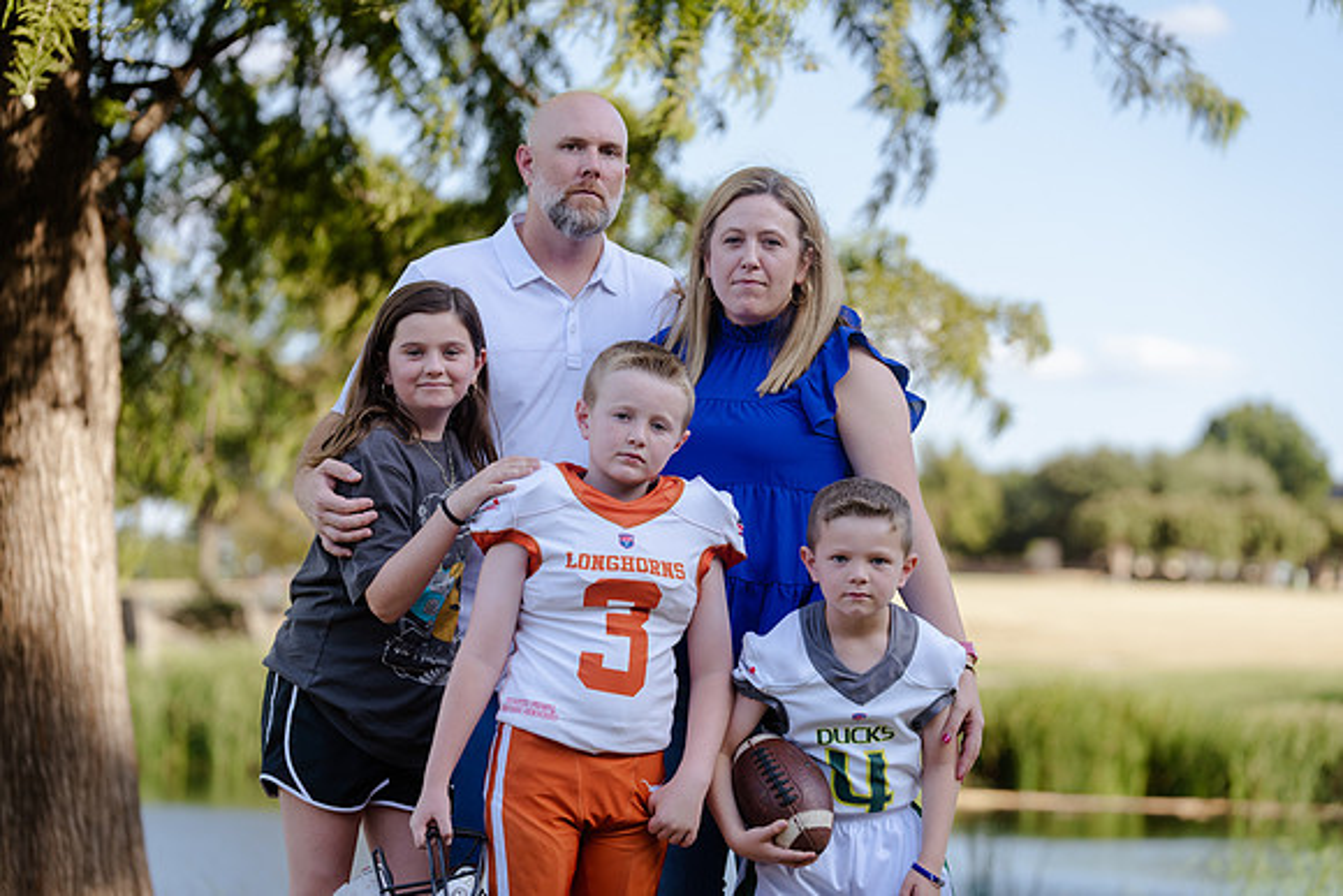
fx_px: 4104
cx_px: 672
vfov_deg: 12.5
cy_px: 448
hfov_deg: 18.6
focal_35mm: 110
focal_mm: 110
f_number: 3.5
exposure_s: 1/320
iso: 100
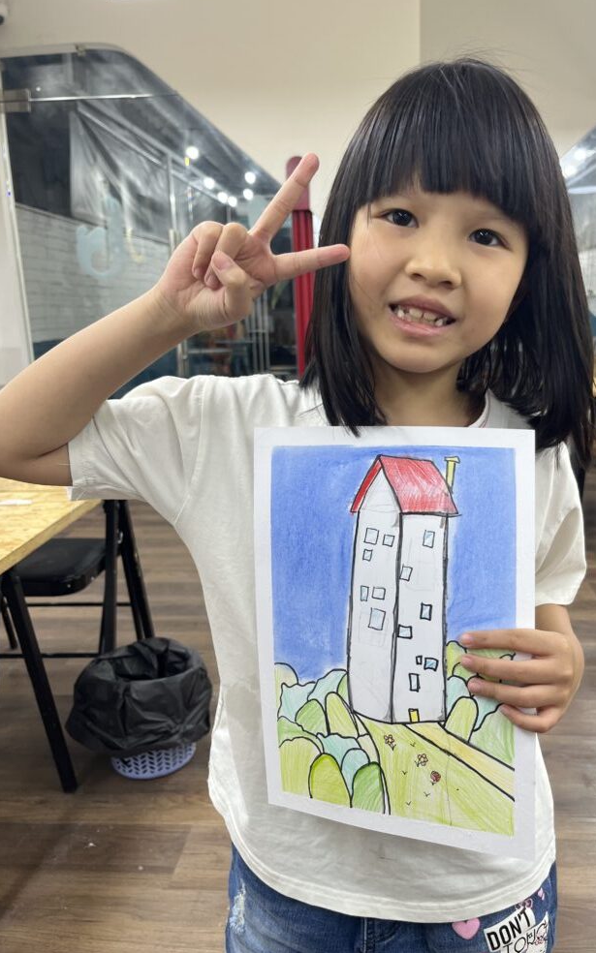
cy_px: 479
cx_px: 361
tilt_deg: -13.9
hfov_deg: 44.3
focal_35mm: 28
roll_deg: +1.2
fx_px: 728
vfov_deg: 66.5
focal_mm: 5.1
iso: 50
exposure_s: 1/100
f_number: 1.6
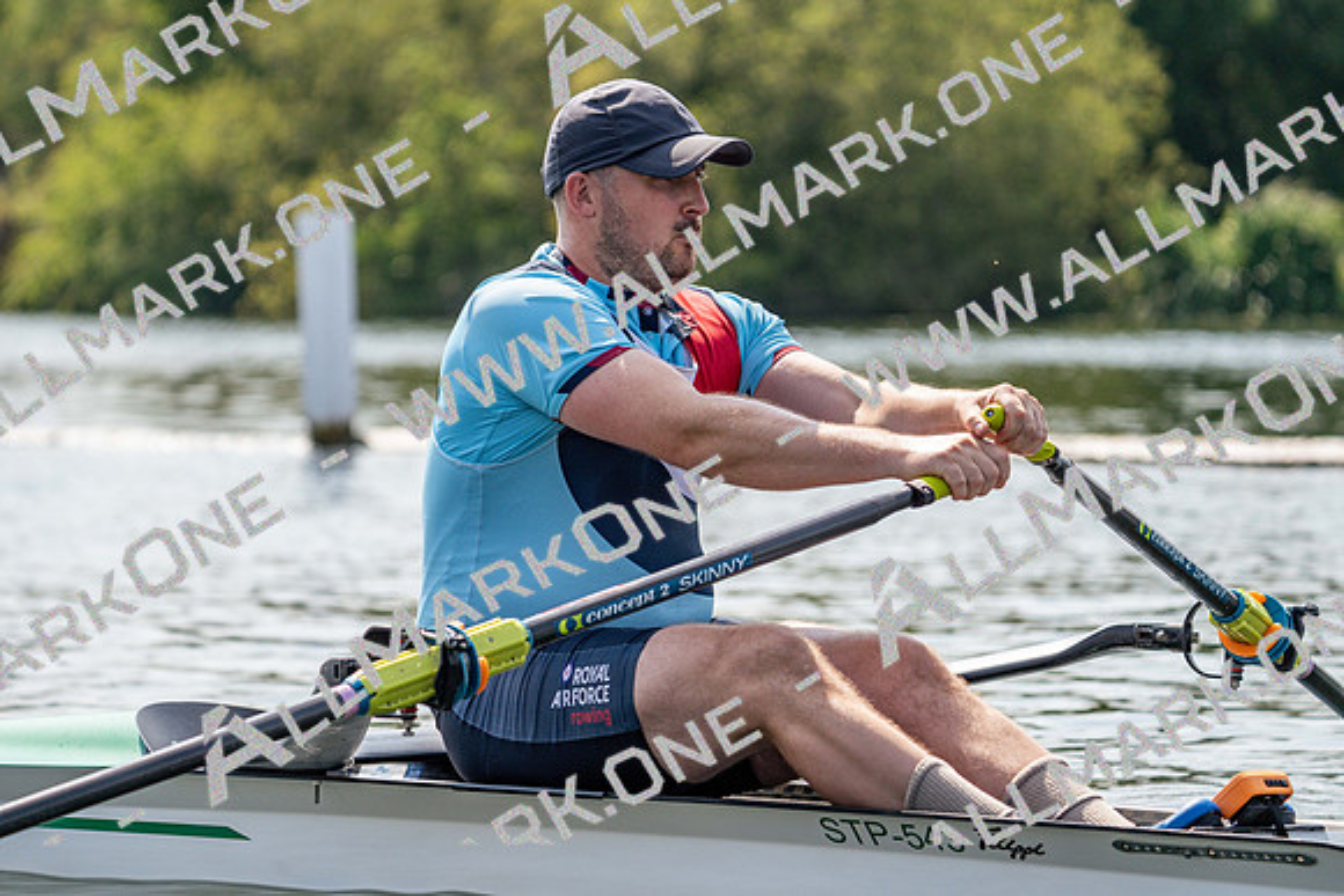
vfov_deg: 6.9
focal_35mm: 200
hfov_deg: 10.3
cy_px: 448
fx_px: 7468
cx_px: 672
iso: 250
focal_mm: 200
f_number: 5.6
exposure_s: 1/1600
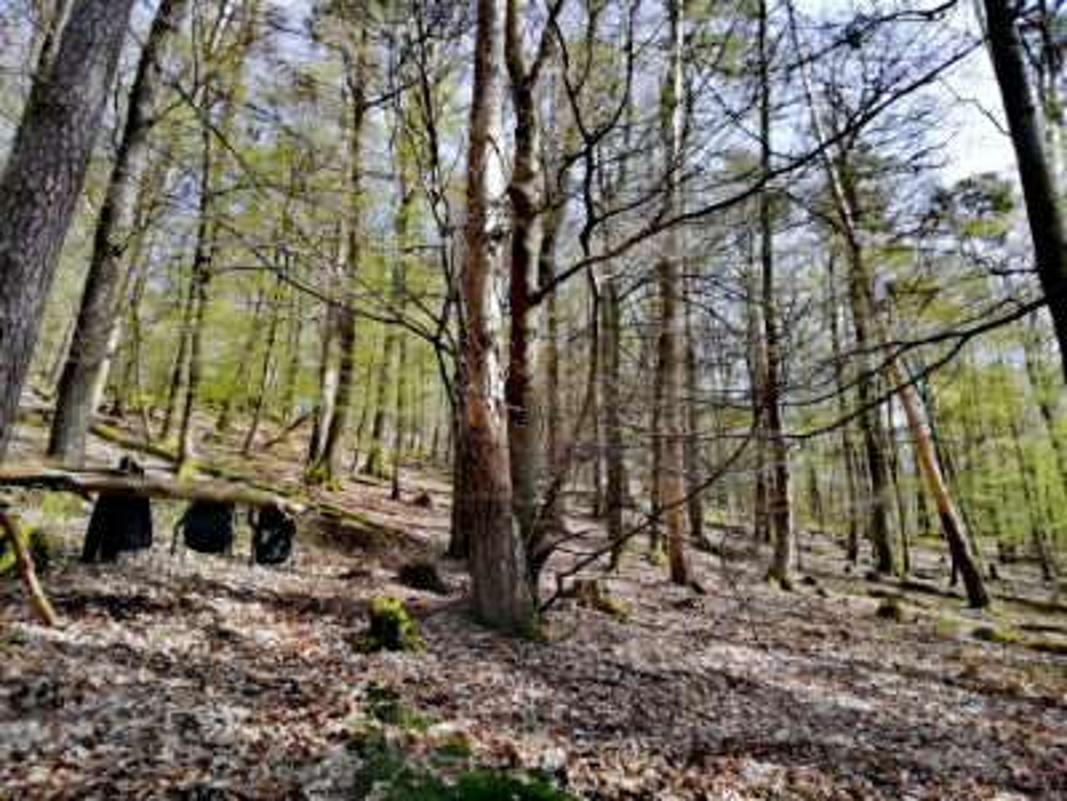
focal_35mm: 26
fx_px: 801
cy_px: 400
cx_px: 534
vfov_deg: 53.1
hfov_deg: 67.3
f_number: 2.2
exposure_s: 1/267
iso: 50
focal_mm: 3.2
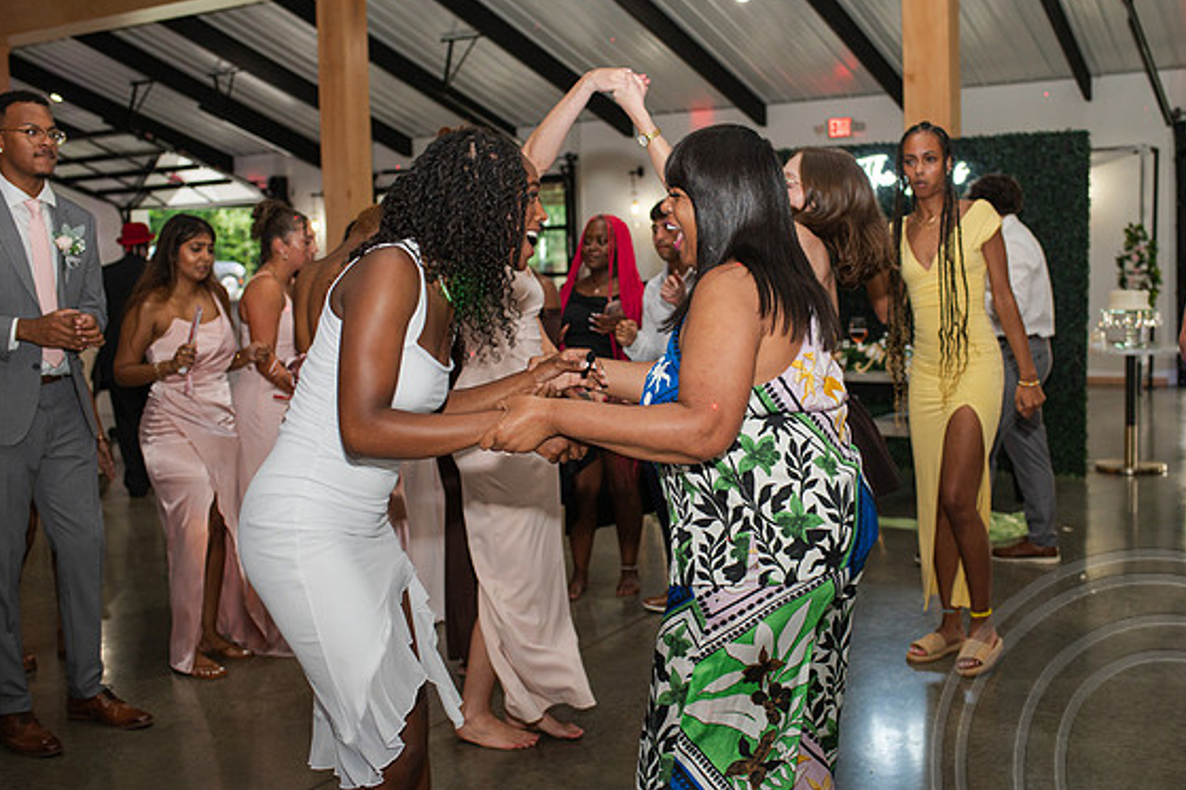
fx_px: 1284
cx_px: 650
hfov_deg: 49.5
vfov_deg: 34.2
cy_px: 365
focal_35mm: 39
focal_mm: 35
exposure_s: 1/200
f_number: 3.2
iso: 800
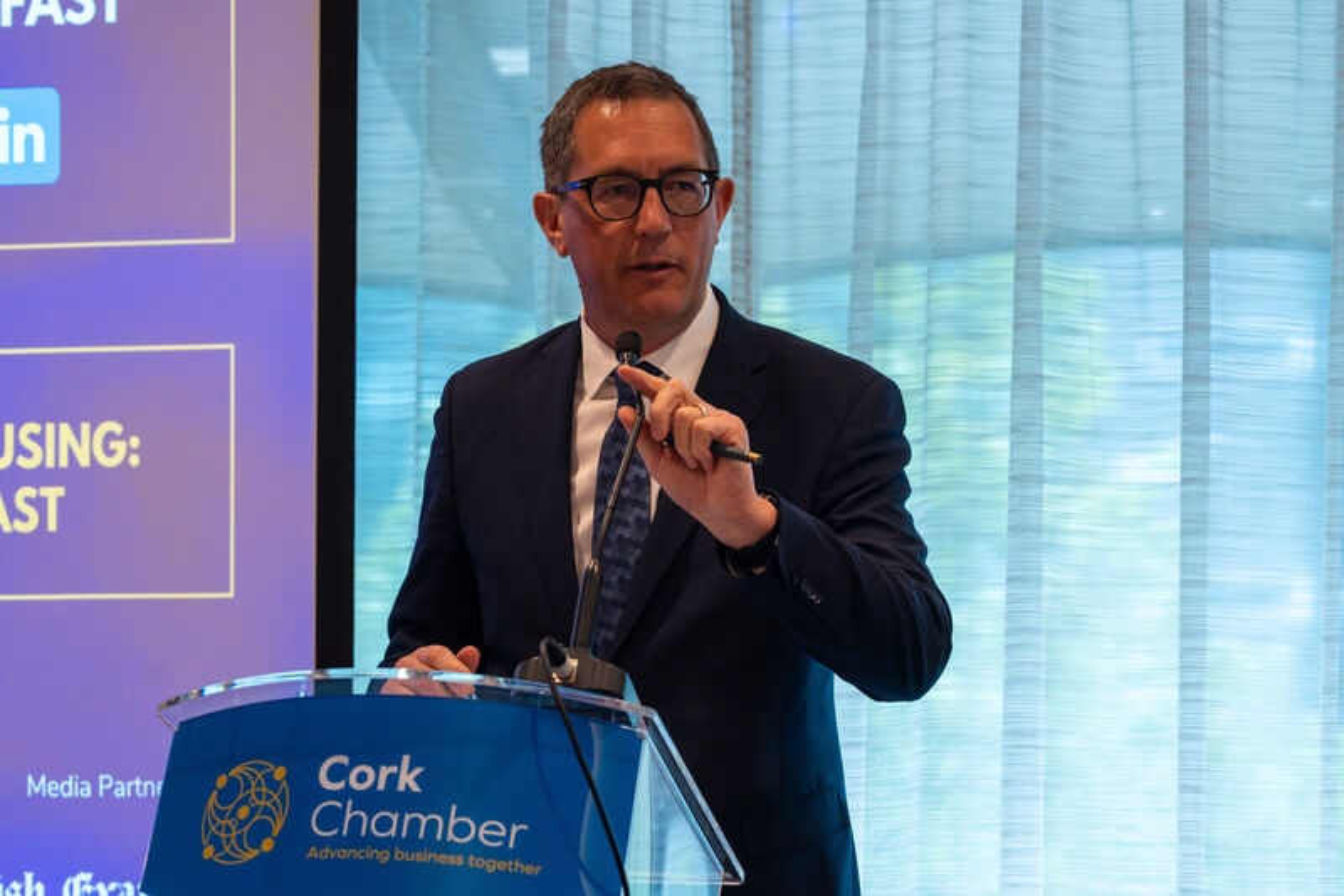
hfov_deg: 13.4
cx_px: 672
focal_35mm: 153
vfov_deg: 9.0
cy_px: 448
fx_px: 5699
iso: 1000
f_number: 5
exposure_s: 1/160
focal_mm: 152.7
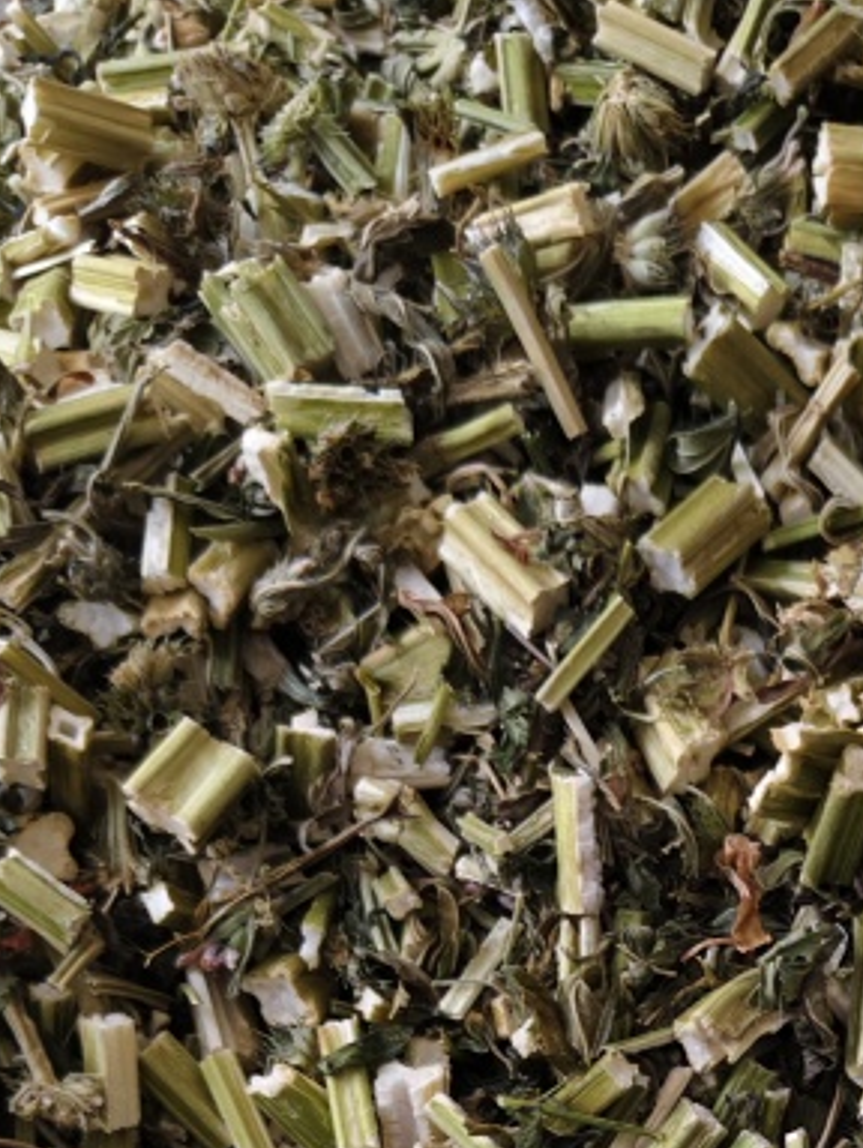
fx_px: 2124
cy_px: 1380
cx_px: 863
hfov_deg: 22.1
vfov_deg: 26.8
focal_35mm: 64
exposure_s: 1/50
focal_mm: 5.56
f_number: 1.88
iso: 478
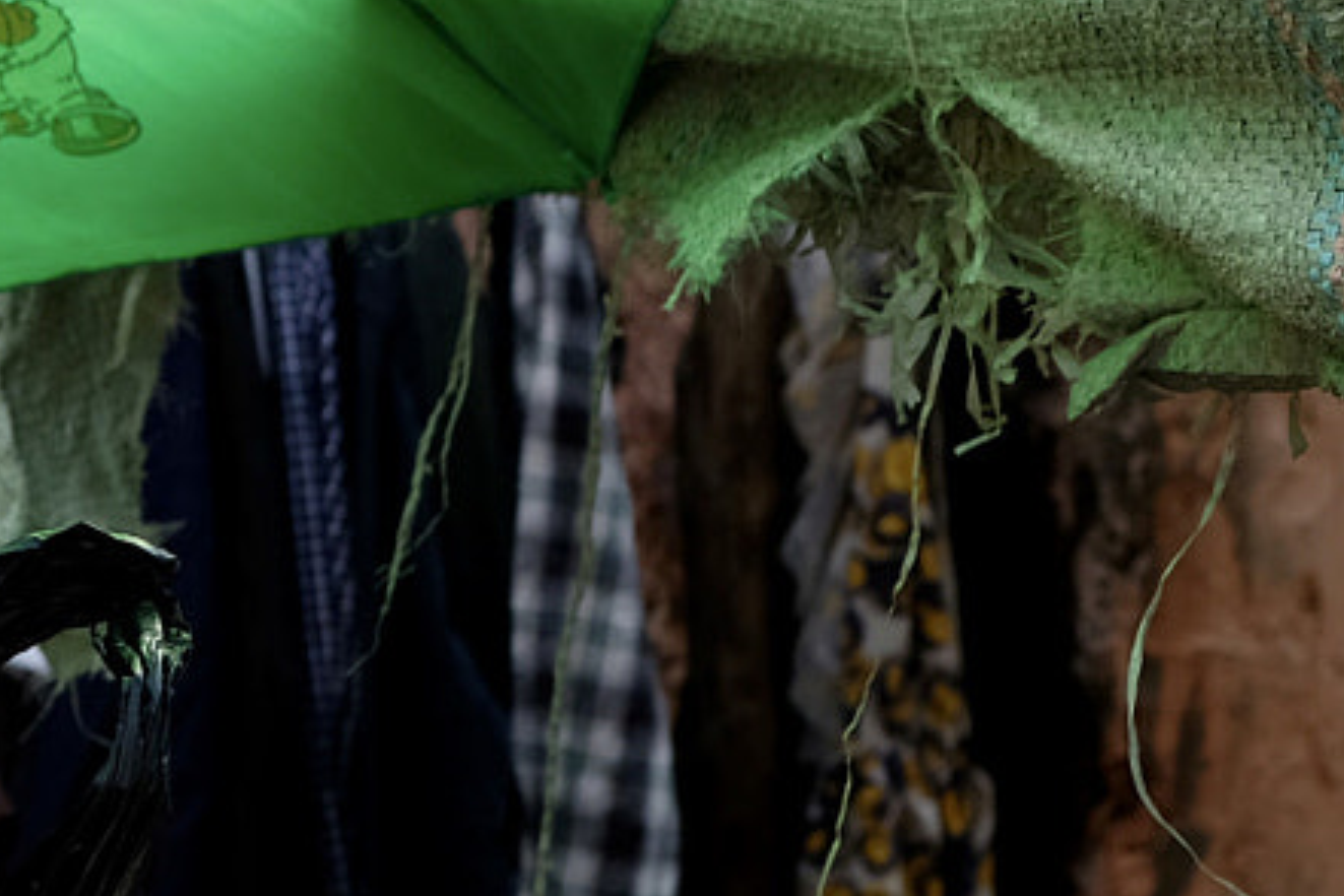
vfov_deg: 10.8
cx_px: -774
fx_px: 4741
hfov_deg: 14.8
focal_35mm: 127
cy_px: 332
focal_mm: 23
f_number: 5.6
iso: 200
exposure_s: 1/300
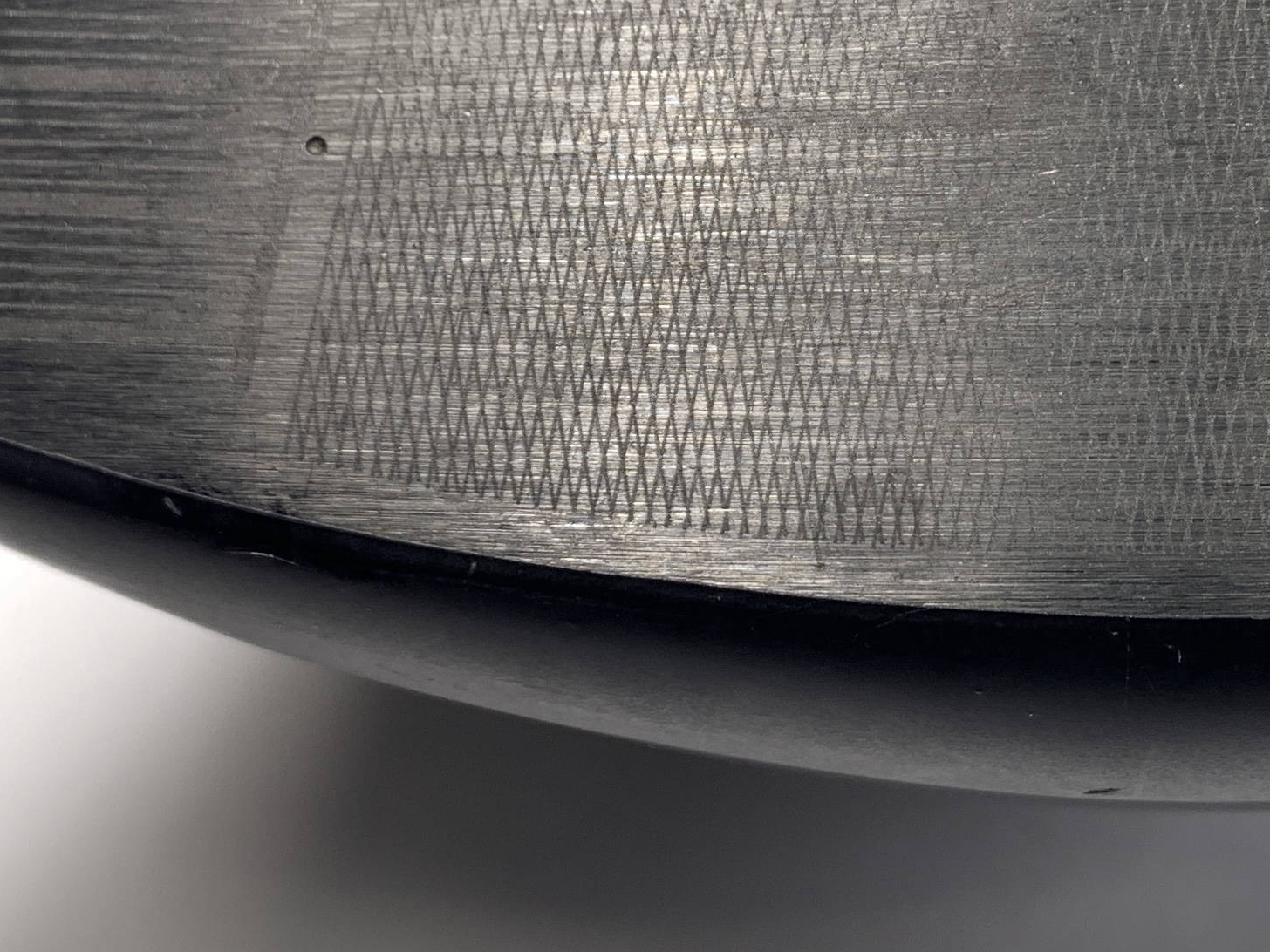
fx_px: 2642
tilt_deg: -55.3
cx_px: 671
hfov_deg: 27.0
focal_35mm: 72
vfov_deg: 20.3
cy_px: 247
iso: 25
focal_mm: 4.25
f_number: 1.8
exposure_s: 1/120
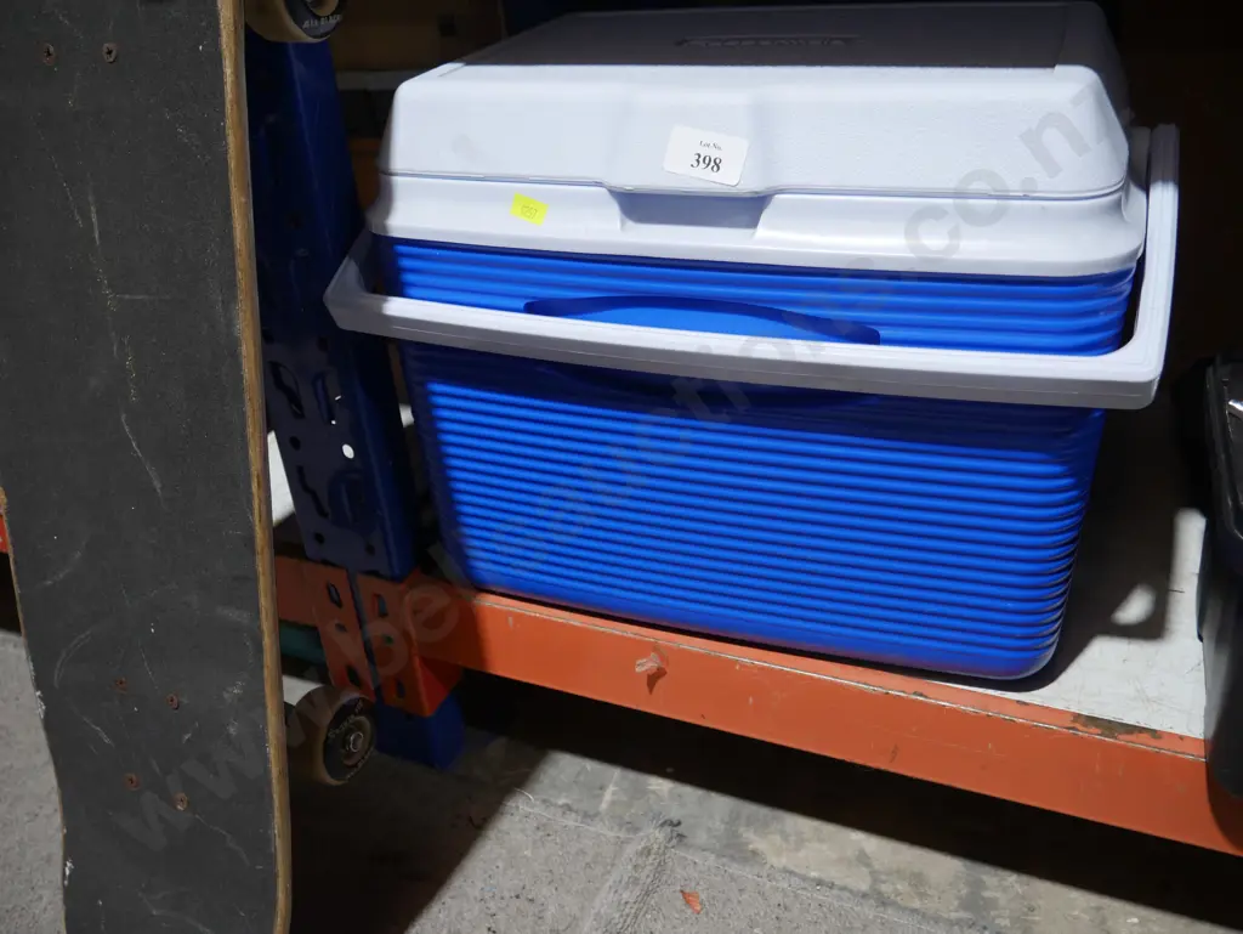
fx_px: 1078
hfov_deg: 59.9
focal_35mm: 30
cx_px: 622
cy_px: 467
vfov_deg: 46.8
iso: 400
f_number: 3.6
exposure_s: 1/60
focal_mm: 15
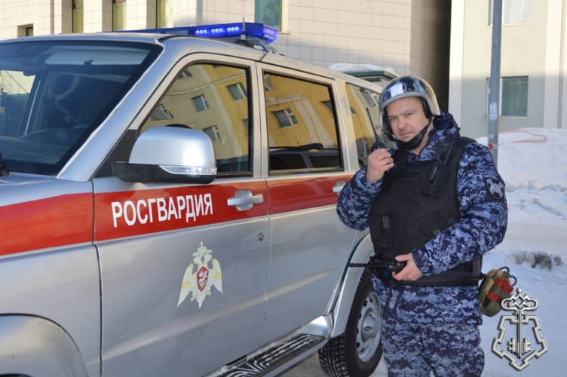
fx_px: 590
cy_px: 188
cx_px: 284
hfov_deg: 51.3
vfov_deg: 35.4
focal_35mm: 38
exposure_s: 1/200
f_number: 5.6
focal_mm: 25
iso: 100
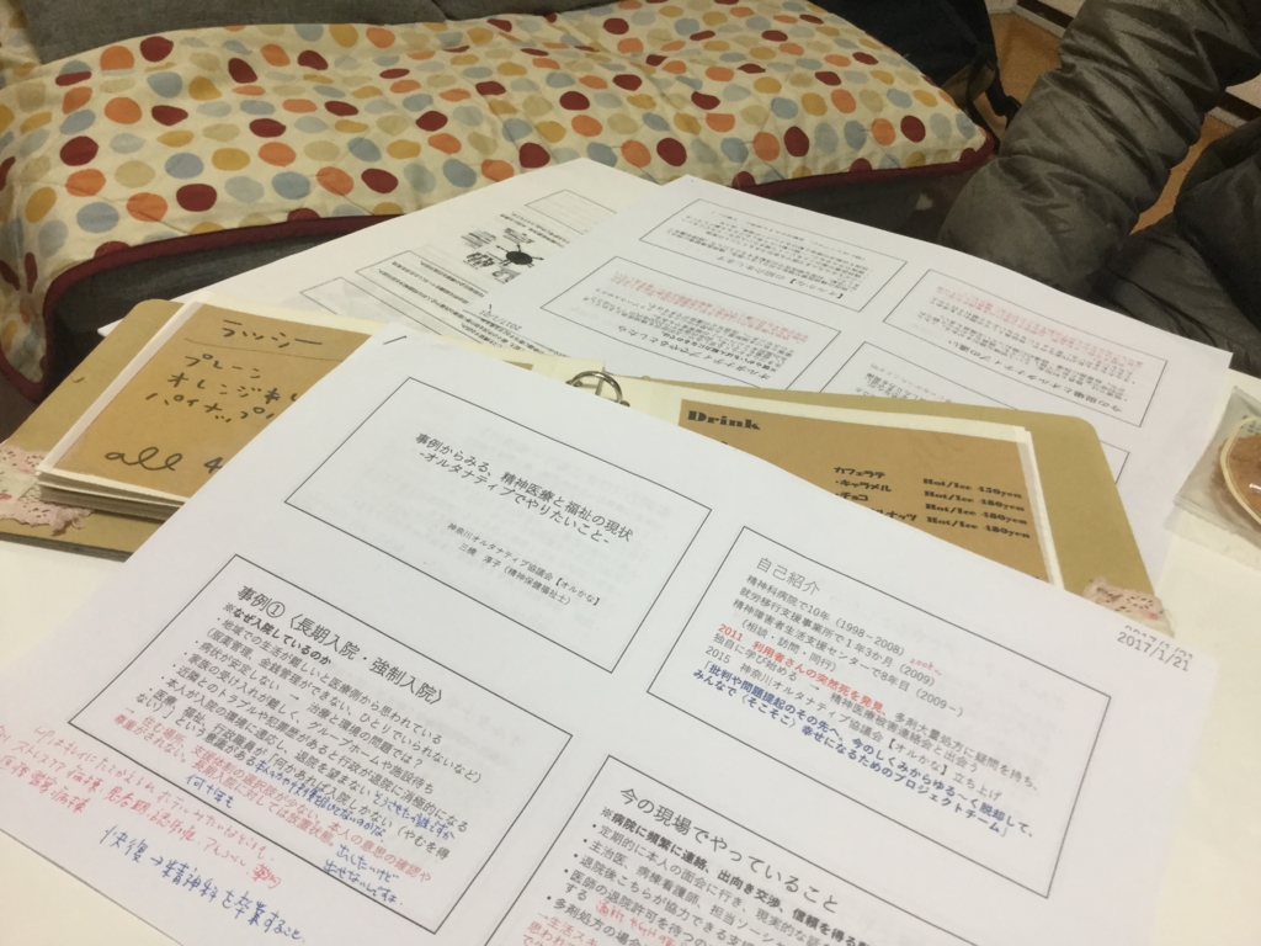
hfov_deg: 58.4
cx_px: 630
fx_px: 1129
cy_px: 473
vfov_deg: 45.4
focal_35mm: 31
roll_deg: -7.2
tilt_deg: -38.3
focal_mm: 3.3
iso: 64
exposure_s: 1/33
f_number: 2.4
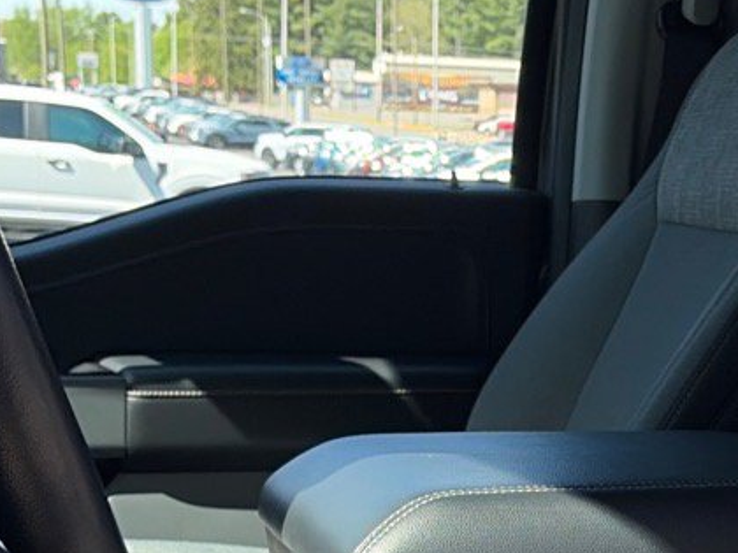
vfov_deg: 14.5
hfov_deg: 19.0
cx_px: 808
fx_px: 2111
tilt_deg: -12.5
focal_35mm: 99
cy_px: 644
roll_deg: -2.6
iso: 64
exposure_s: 1/830
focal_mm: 5.96
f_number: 1.6
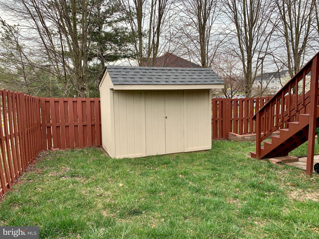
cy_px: 120
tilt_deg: -7.8
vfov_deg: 53.1
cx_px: 160
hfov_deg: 67.3
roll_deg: +0.6
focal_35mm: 26
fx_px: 240
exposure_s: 1/495
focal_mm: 4.25
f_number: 1.8
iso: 25
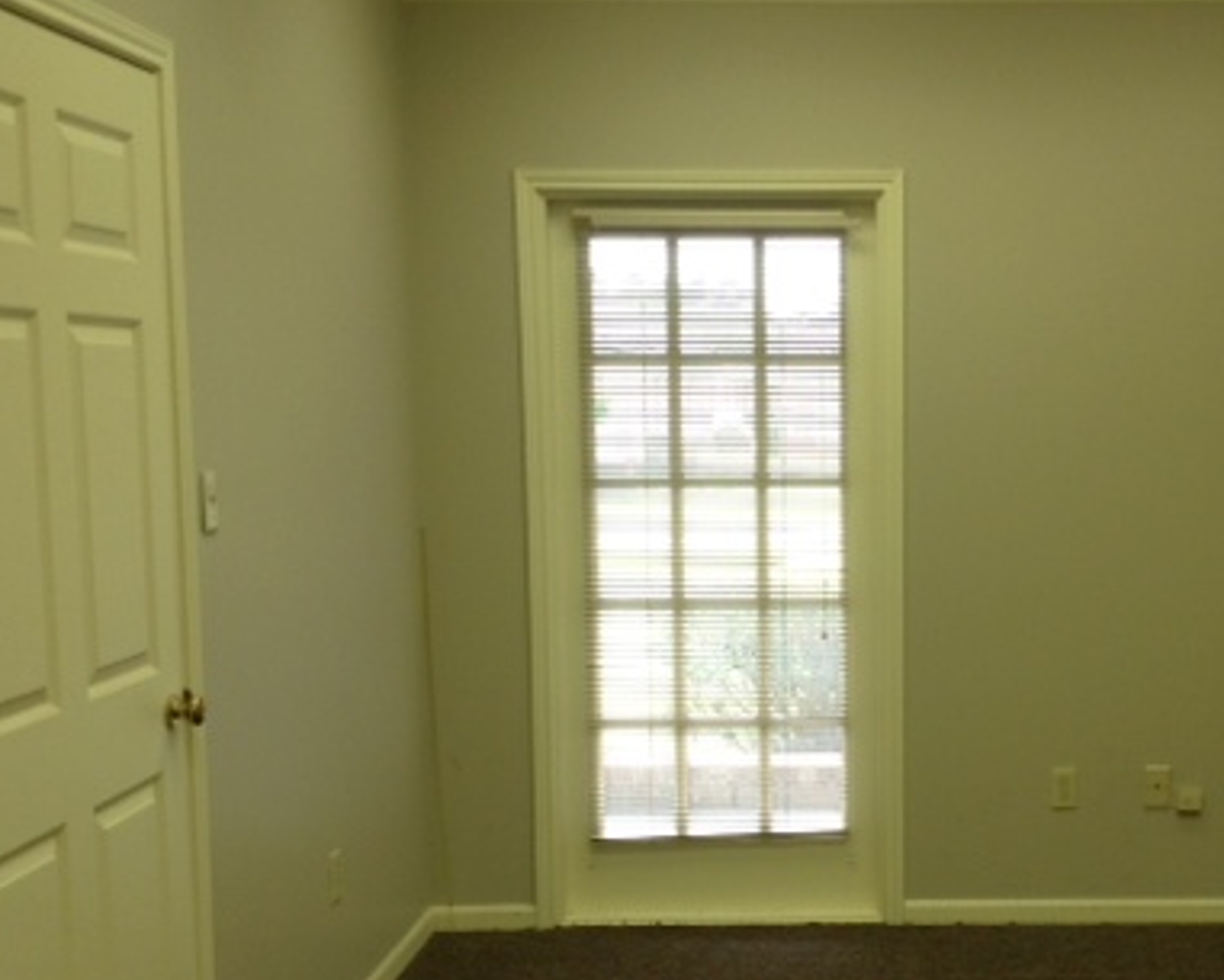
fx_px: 1957
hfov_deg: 34.0
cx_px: 916
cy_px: 614
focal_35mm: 54
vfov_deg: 28.0
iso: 32
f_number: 2.4
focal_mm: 3.3
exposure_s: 1/60
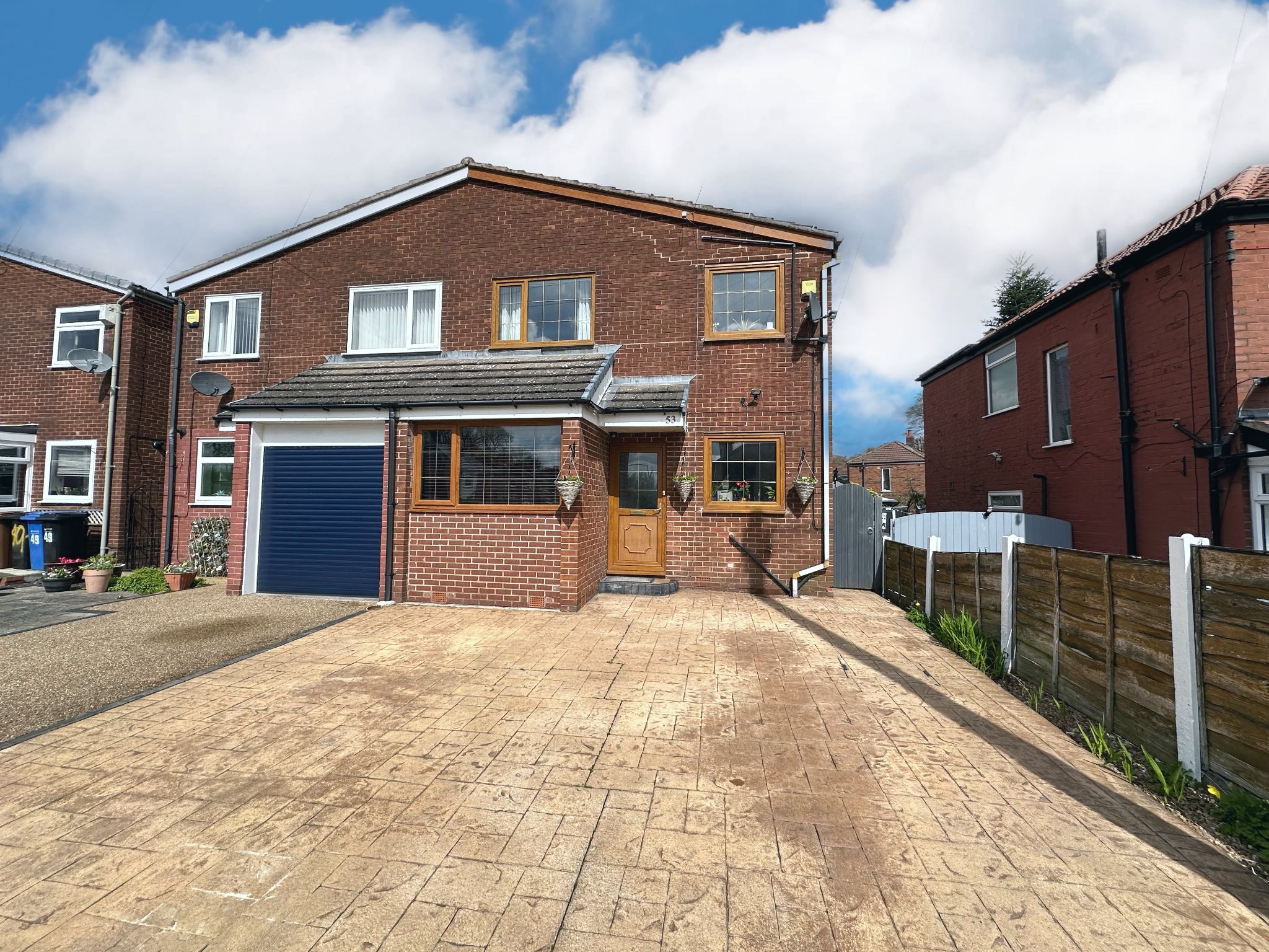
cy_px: 476
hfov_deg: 102.1
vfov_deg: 85.7
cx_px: 634
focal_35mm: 14
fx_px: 513
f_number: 2.2
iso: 40
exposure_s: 1/2257
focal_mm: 2.22
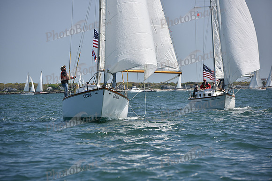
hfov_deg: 10.3
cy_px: 90
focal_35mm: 200
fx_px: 1511
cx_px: 136
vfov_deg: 6.9
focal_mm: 200
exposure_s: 1/1000
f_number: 5.6
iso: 320
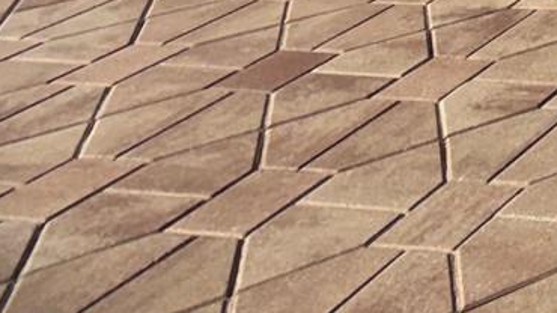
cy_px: -525
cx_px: 1129
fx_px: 975
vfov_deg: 12.4
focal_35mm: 66
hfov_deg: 18.8
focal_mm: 2.22
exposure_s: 1/1368
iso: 16
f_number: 2.2
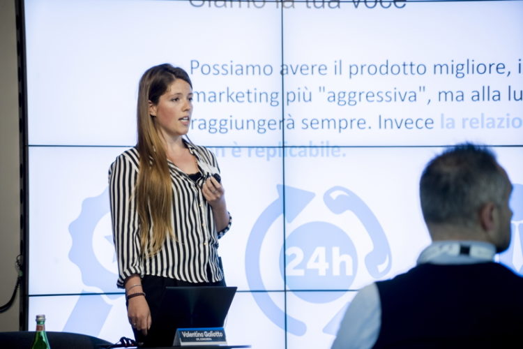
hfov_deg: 8.6
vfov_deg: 5.7
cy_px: 174
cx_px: 262
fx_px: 3486
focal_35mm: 240
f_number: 6.3
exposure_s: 1/30
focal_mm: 240
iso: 800
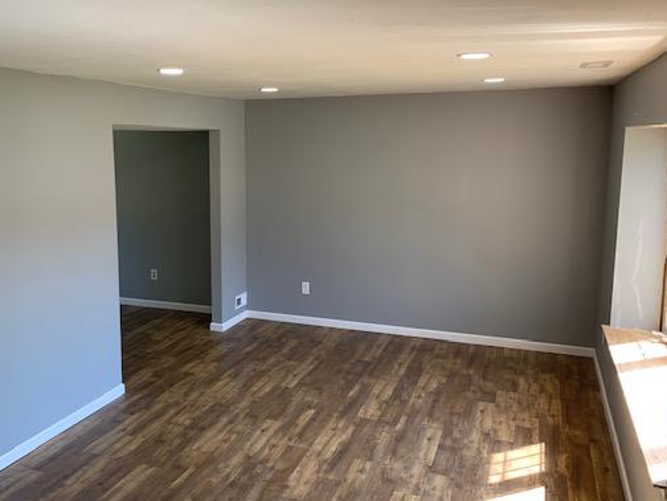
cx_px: 251
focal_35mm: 33
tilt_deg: -7.3
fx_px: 636
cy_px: 233
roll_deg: -0.1
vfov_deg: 42.9
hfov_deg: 54.7
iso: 50
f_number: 1.8
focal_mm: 4.25
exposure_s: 1/120
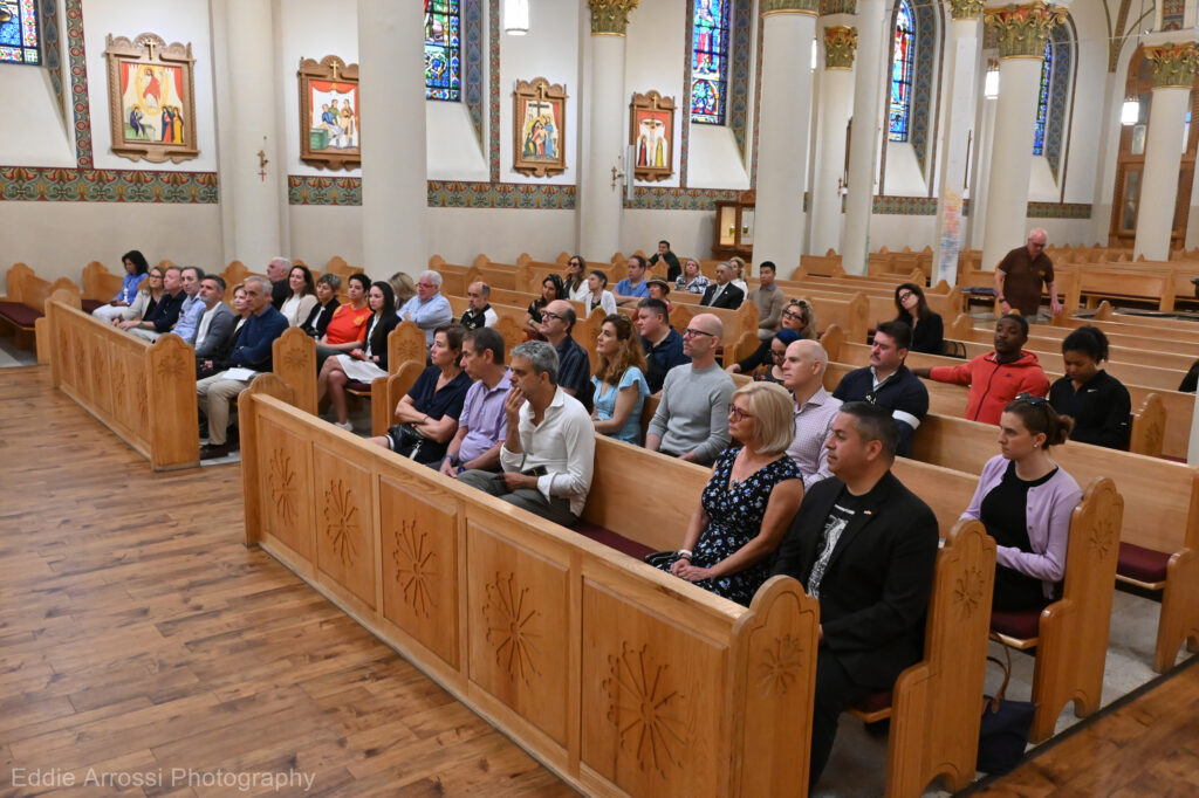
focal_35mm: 31
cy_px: 399
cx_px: 600
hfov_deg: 60.7
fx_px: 1024
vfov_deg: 42.6
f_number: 5
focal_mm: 20.5
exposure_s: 1/60
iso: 2000
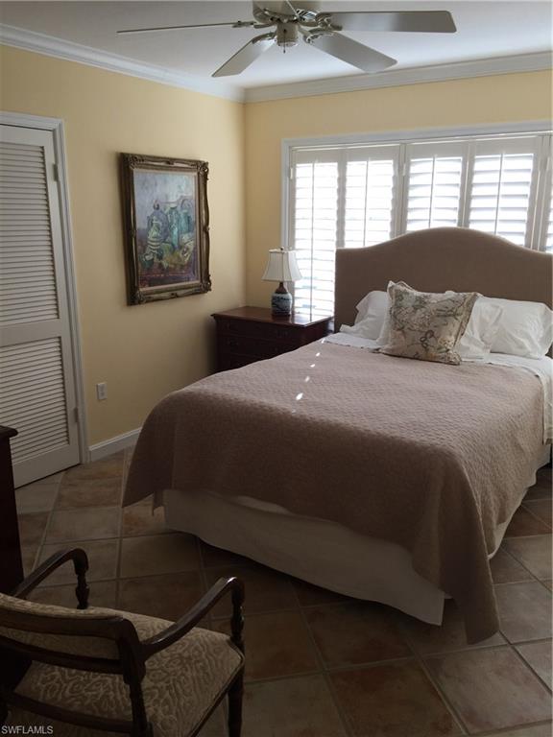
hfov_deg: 48.2
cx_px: 276
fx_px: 618
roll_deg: -1.0
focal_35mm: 29
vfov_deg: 61.7
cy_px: 368
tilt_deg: -13.2
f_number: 2.2
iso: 32
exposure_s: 1/120
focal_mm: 4.15
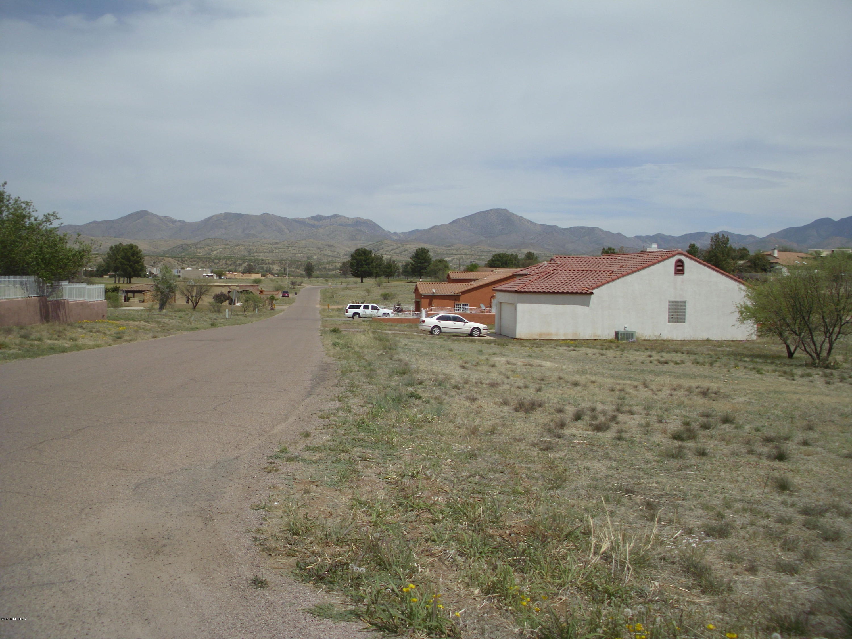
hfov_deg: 49.0
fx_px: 935
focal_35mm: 38
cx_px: 426
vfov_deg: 37.7
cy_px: 320
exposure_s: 1/331
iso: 50
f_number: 7.3
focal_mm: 6.3
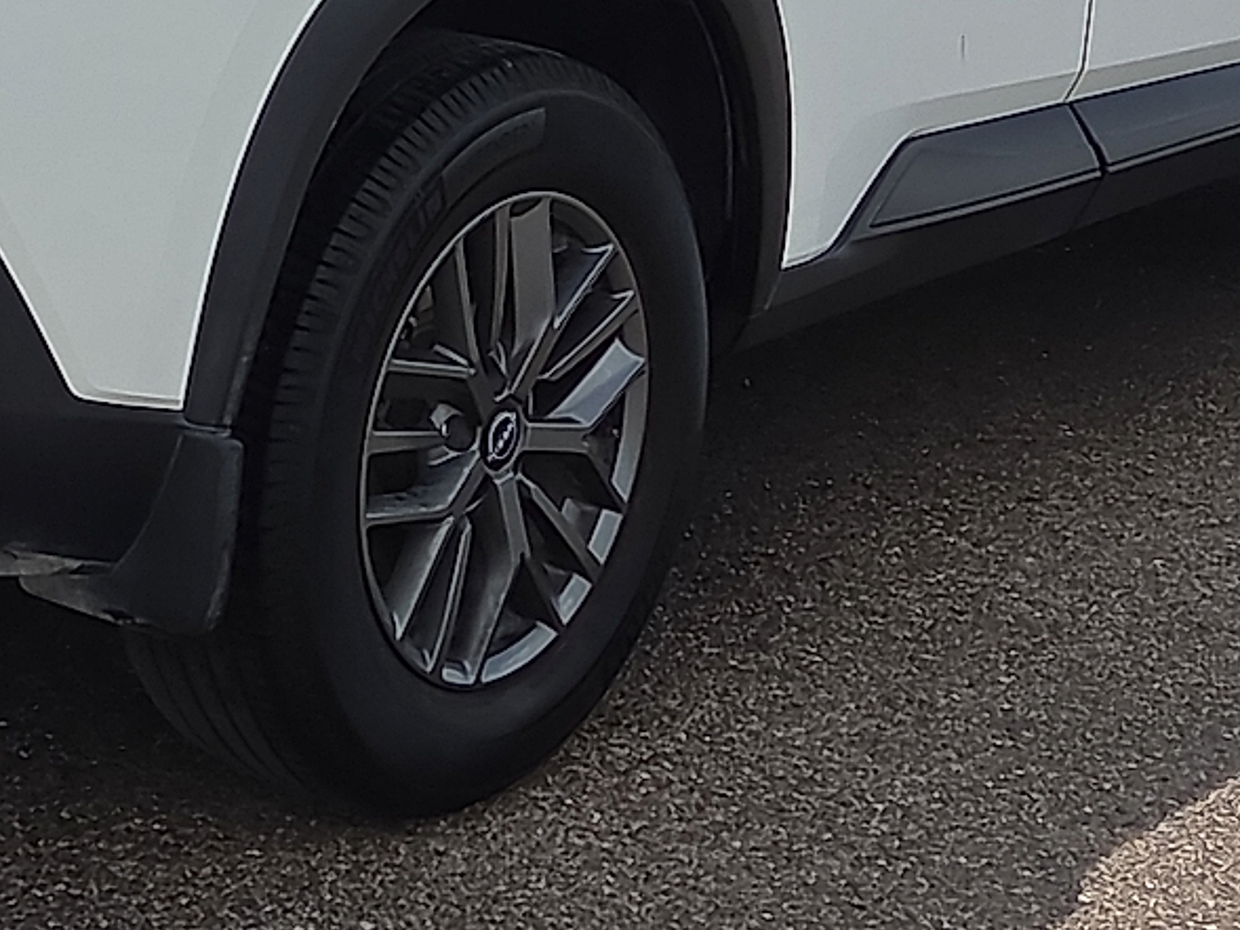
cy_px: -223
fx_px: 4084
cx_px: 196
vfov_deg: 12.6
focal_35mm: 114
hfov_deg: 17.1
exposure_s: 1/1667
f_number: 1.8
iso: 25
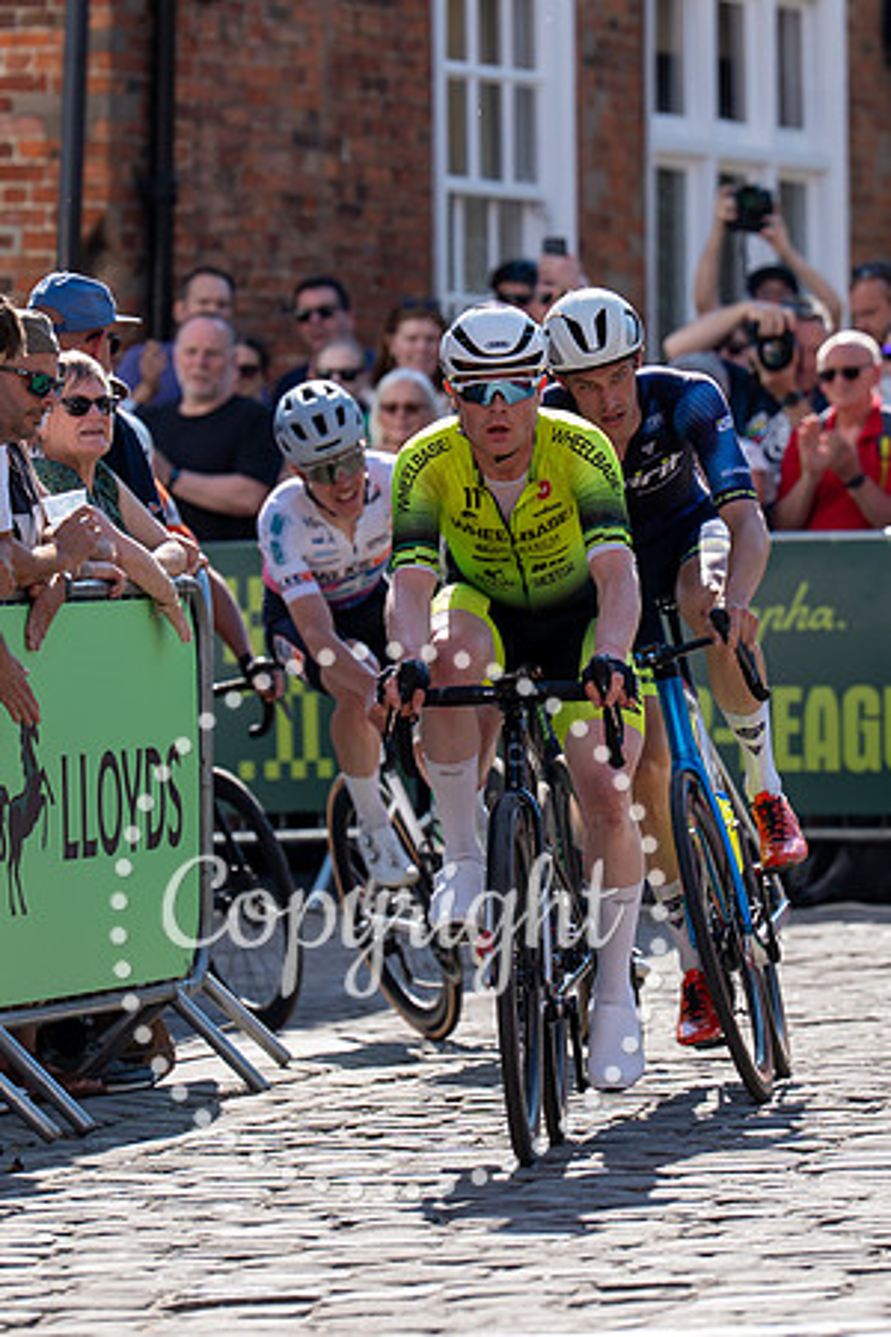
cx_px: 655
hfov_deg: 4.0
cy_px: 636
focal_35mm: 342
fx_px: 12713
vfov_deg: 6.0
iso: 125
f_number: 3.5
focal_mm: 164
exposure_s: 1/1000
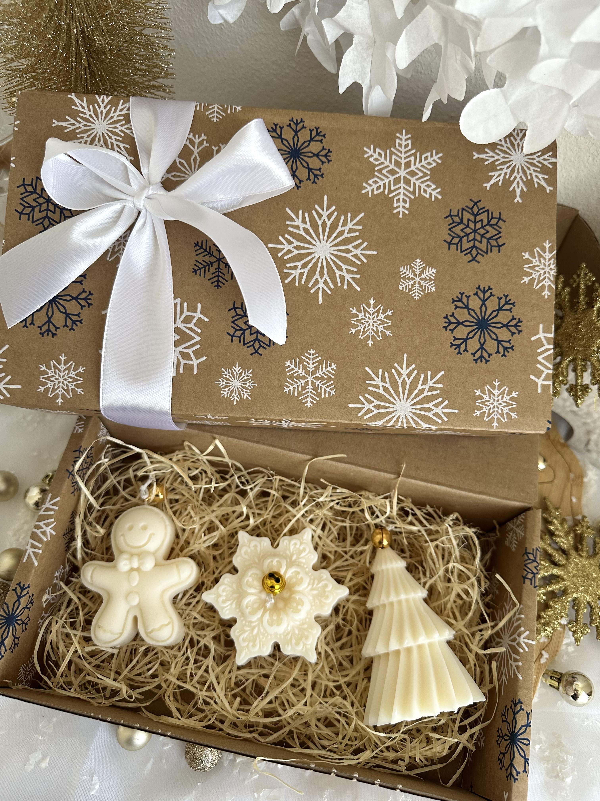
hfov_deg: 56.8
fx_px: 555
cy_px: 400
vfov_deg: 71.6
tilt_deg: -64.2
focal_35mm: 24
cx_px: 300
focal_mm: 6.86
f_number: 1.78
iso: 160
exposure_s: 1/121
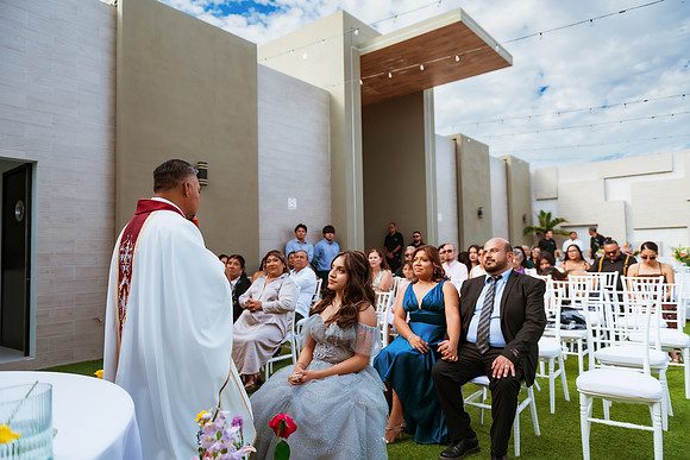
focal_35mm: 24
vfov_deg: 53.2
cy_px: 230
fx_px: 460
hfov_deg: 73.7
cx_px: 345
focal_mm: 24
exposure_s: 1/1250
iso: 100
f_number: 2.8
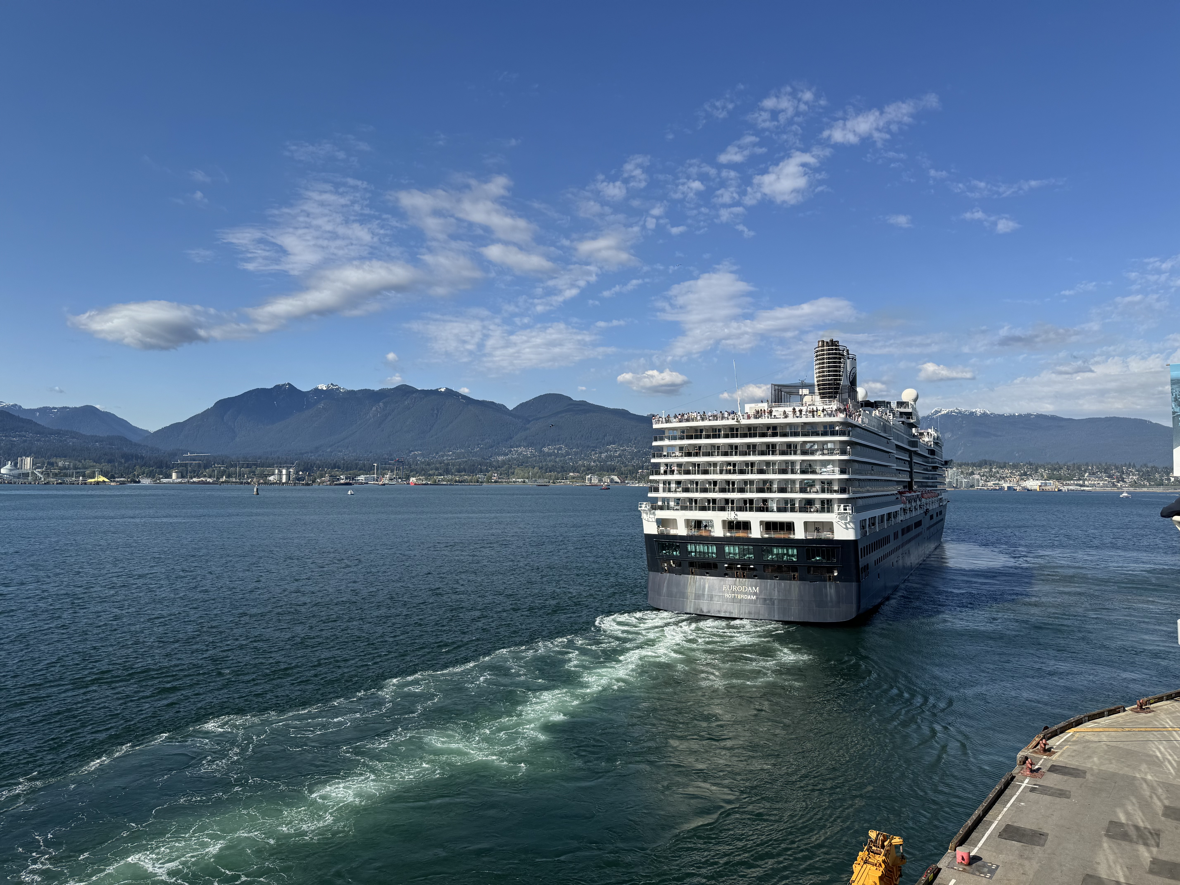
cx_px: 590
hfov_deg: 71.6
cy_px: 442
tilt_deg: +1.6
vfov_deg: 56.8
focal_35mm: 24
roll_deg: -1.0
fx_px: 818
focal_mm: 6.76
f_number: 1.78
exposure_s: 1/5814
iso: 80
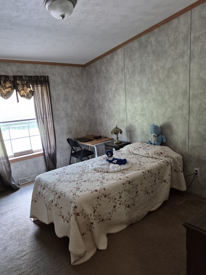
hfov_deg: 56.8
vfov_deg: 71.6
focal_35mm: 24
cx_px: 100
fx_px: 190
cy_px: 140
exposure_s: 1/120
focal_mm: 5.4
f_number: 1.8
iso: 800
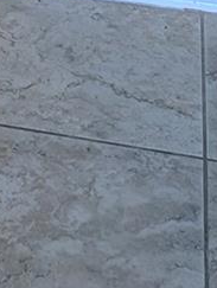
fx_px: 1267
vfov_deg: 10.0
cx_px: -137
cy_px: -546
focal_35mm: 152
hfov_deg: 9.4
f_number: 1.85
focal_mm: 6.81
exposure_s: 1/40
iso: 44
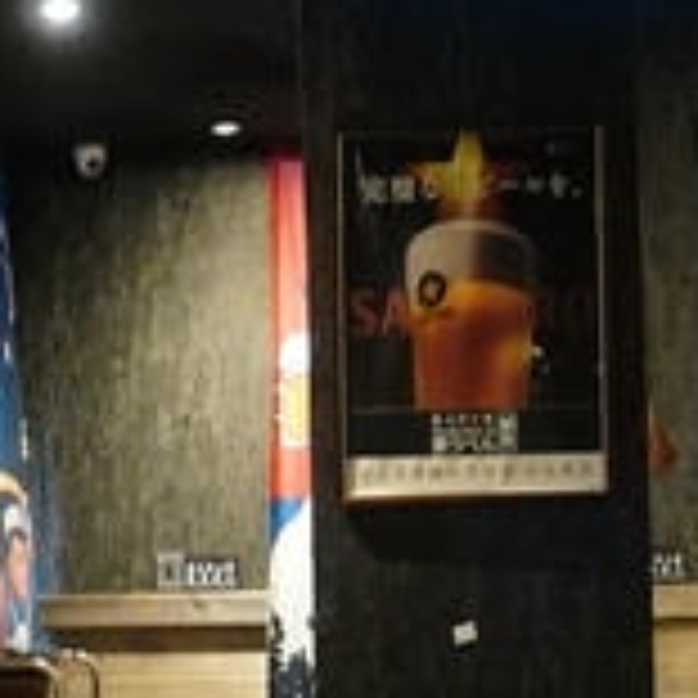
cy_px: 194
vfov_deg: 11.0
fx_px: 3604
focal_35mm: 158
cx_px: 554
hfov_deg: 11.0
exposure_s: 1/30
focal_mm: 16
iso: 2500
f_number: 3.5
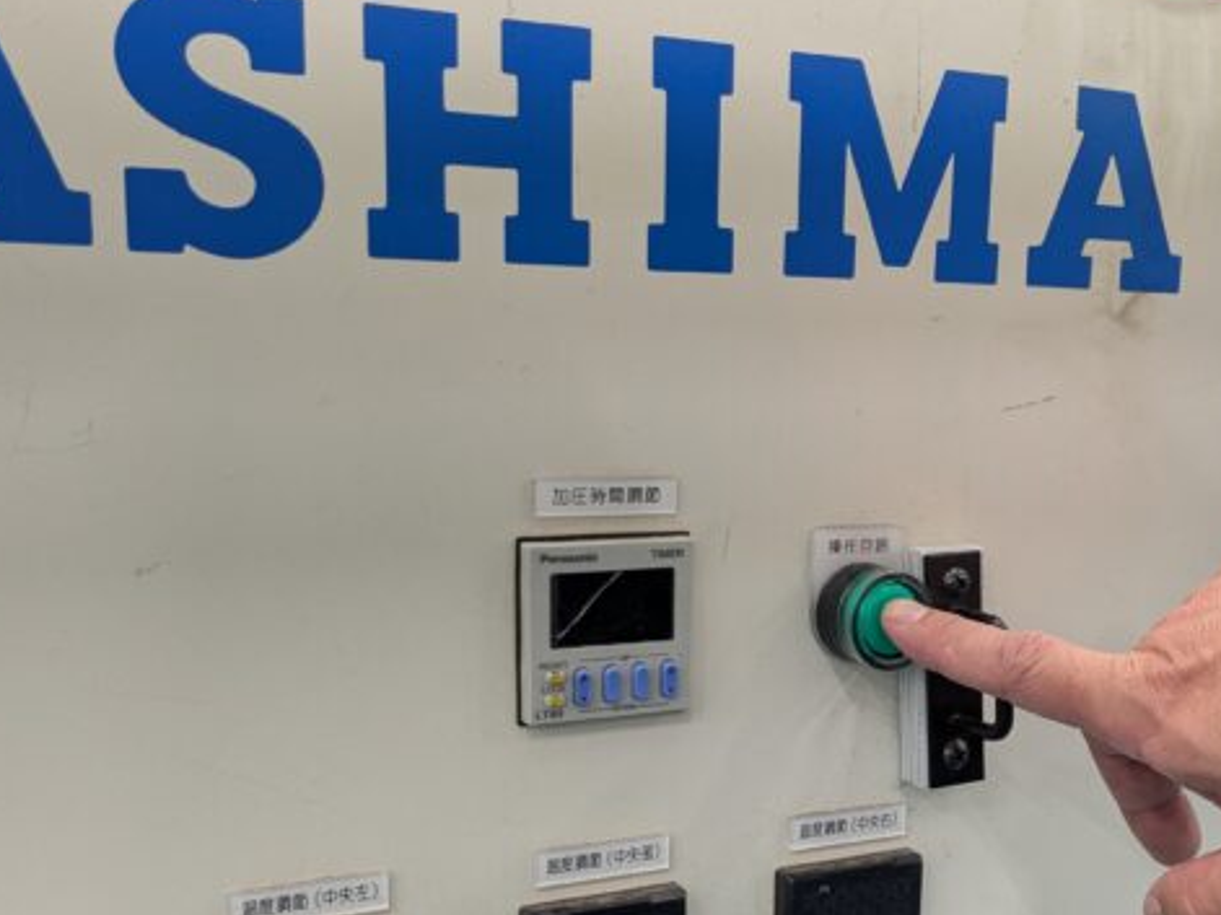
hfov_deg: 42.8
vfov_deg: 32.5
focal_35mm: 44
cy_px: 630
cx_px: 710
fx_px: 1552
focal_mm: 4.38
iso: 79
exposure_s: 1/60
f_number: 1.73
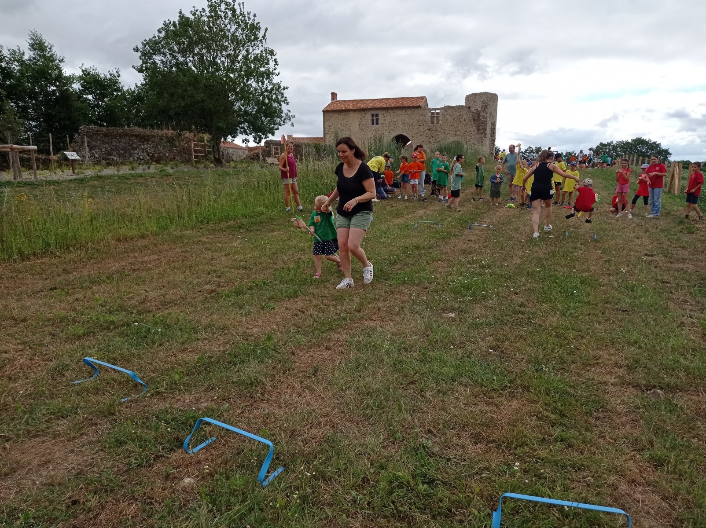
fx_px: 571
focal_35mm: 28
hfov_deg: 63.5
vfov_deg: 49.7
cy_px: 264
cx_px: 353
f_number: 1.79
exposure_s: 1/3300
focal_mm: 4.74
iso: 111
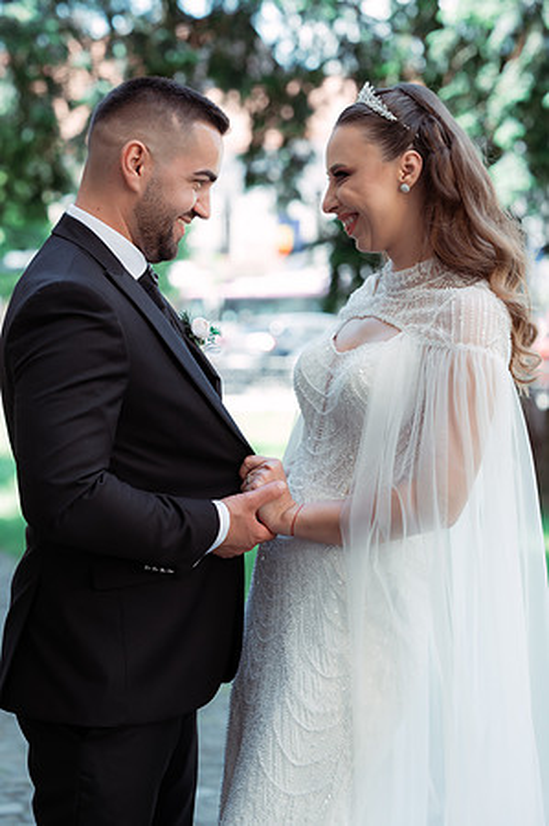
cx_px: 274
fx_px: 1949
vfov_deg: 23.9
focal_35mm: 85
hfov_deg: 16.0
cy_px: 413
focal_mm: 85
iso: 200
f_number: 3.5
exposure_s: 1/250
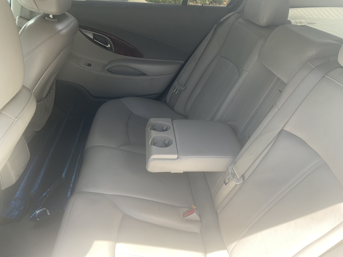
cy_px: 128
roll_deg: -7.1
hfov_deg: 61.7
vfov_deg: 48.2
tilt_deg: -30.4
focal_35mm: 29
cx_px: 172
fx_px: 287
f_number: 1.8
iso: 16
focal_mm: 3
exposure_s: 1/125
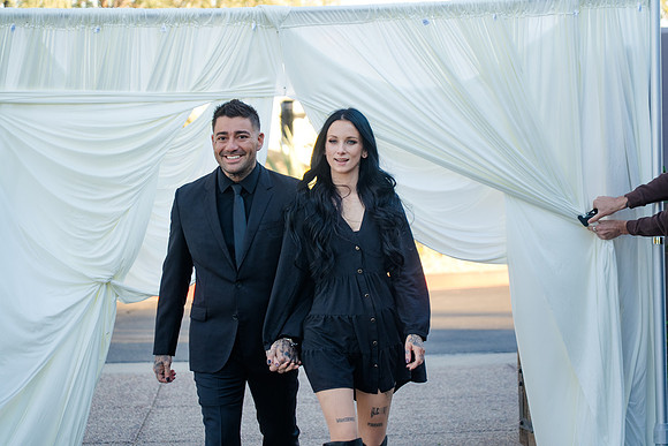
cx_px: 334
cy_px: 223
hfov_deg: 19.5
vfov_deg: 13.0
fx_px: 1949
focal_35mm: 105
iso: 400
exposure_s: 1/250
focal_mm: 105
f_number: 4
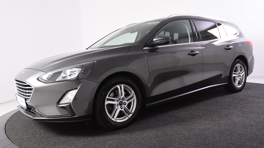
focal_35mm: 35
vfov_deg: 33.7
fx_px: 245
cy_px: 73
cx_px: 132
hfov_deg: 56.6
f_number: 4
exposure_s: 1/60
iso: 1600
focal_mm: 22
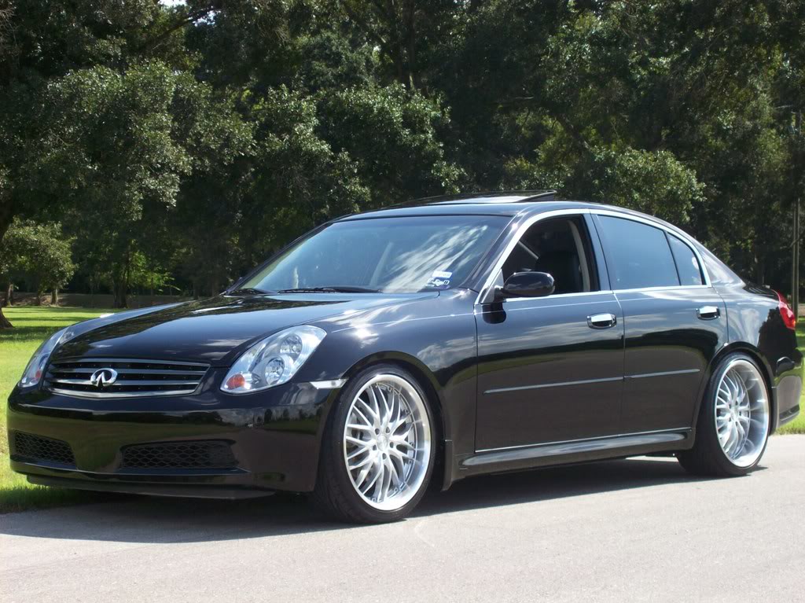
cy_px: 302
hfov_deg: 22.5
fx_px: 2022
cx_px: 402
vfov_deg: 17.0
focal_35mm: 87
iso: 80
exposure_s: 1/325
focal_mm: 14.3
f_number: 4.3
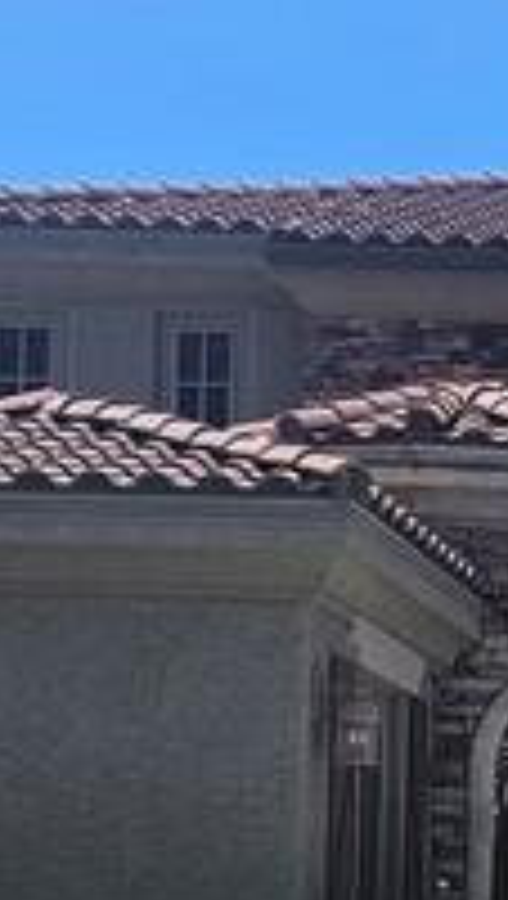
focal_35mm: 128
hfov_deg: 9.1
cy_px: 922
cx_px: 922
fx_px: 3055
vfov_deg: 16.4
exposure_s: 1/2296
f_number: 1.8
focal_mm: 5.4
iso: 25
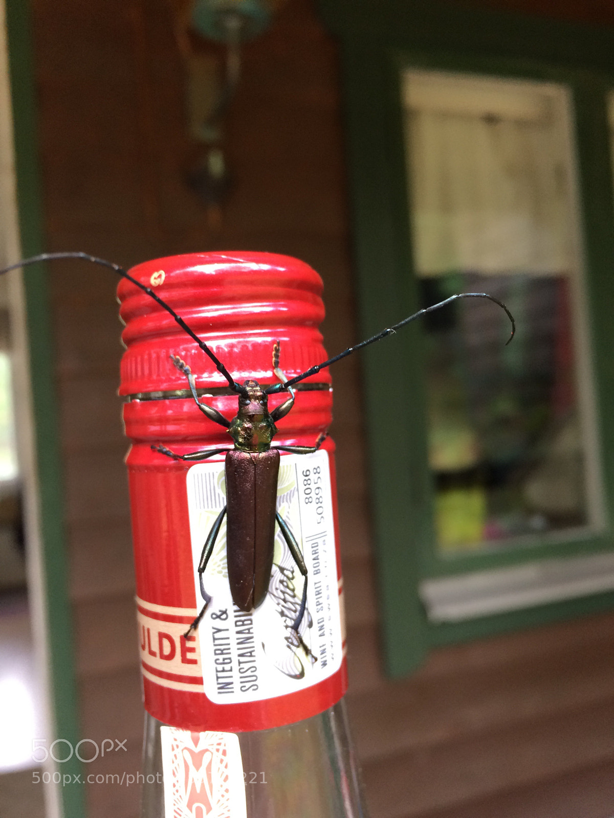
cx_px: 307
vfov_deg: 61.7
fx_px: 686
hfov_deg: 48.2
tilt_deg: -2.5
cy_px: 409
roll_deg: +3.1
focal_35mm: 29
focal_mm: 4.15
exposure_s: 1/33
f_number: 2.2
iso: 64
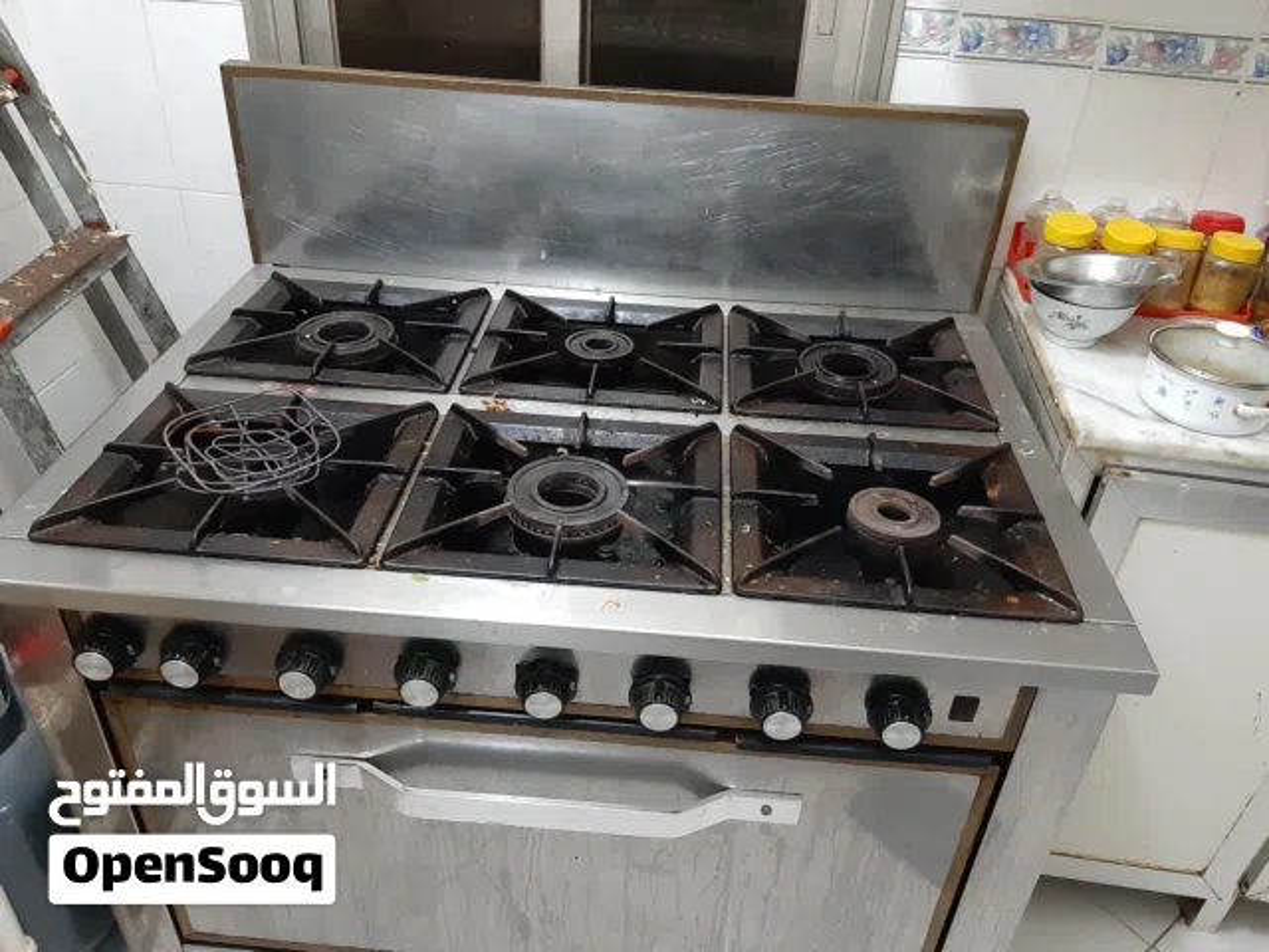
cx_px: 634
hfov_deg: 65.3
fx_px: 990
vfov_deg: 51.4
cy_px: 476
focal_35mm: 27
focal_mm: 3.93
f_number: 1.7
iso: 400
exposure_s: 1/20
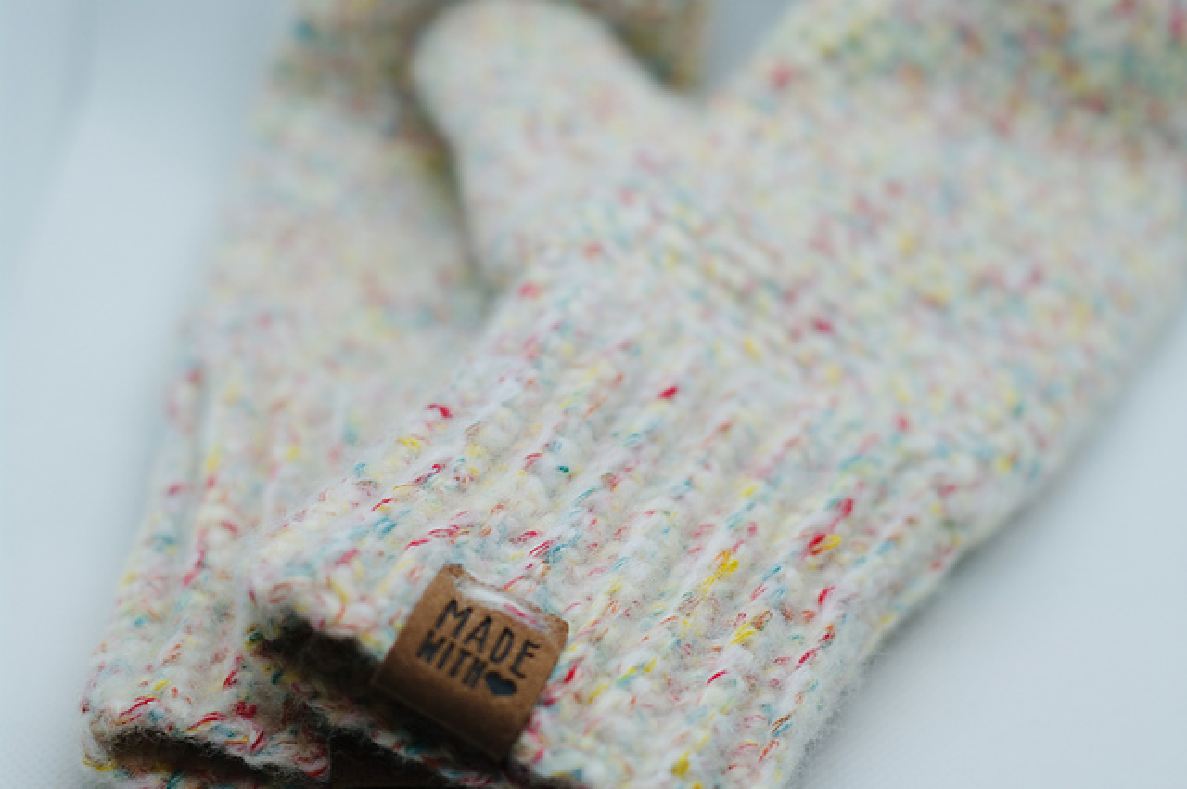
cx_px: 594
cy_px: 394
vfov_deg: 18.1
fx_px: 2470
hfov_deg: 27.0
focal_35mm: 75
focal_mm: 50
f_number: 3.5
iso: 100
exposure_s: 1/180
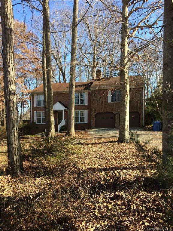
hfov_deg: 48.2
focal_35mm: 29
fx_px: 193
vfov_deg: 61.7
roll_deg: -2.1
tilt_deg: +1.0
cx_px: 86
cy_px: 116
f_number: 2.2
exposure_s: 1/519
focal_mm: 4.15
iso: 32
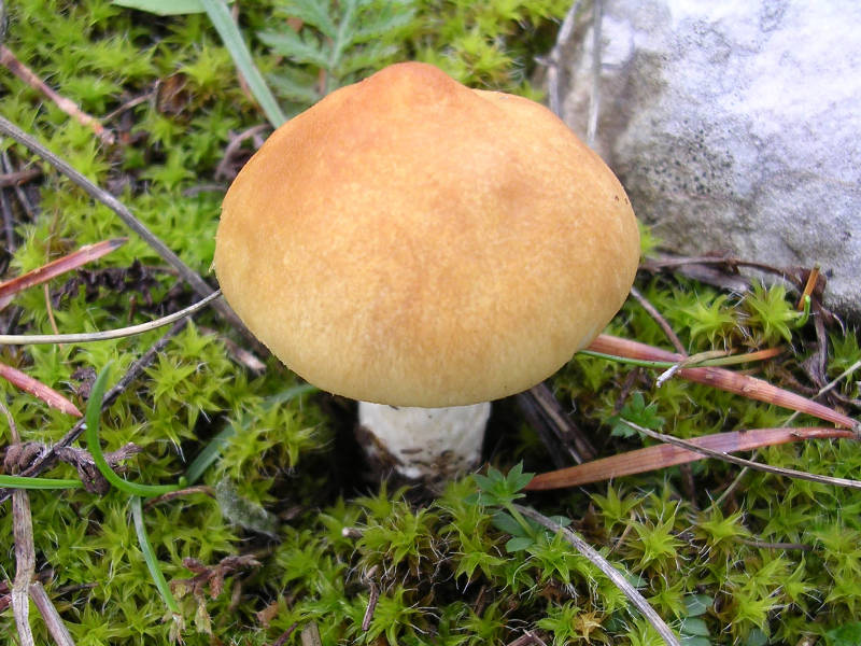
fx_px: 945
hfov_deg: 49.0
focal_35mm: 38
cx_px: 430
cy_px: 323
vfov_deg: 37.7
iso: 100
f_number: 2.8
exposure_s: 1/99.2
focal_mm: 5.8
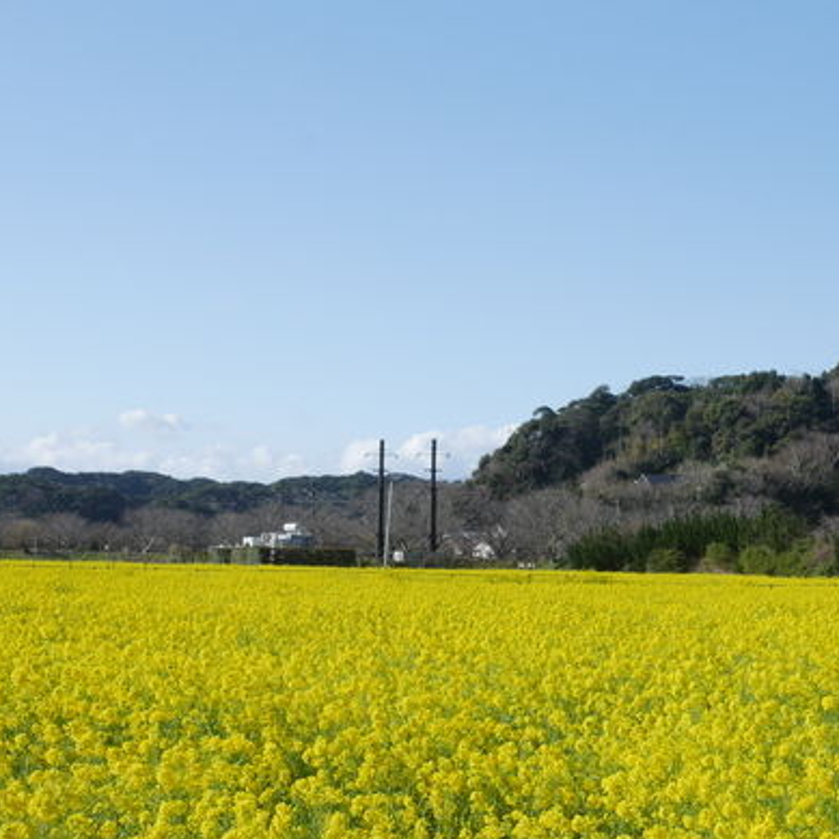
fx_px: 1728
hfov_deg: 26.9
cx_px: 633
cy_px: 608
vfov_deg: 27.0
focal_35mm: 63
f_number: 8
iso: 200
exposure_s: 1/400
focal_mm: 17
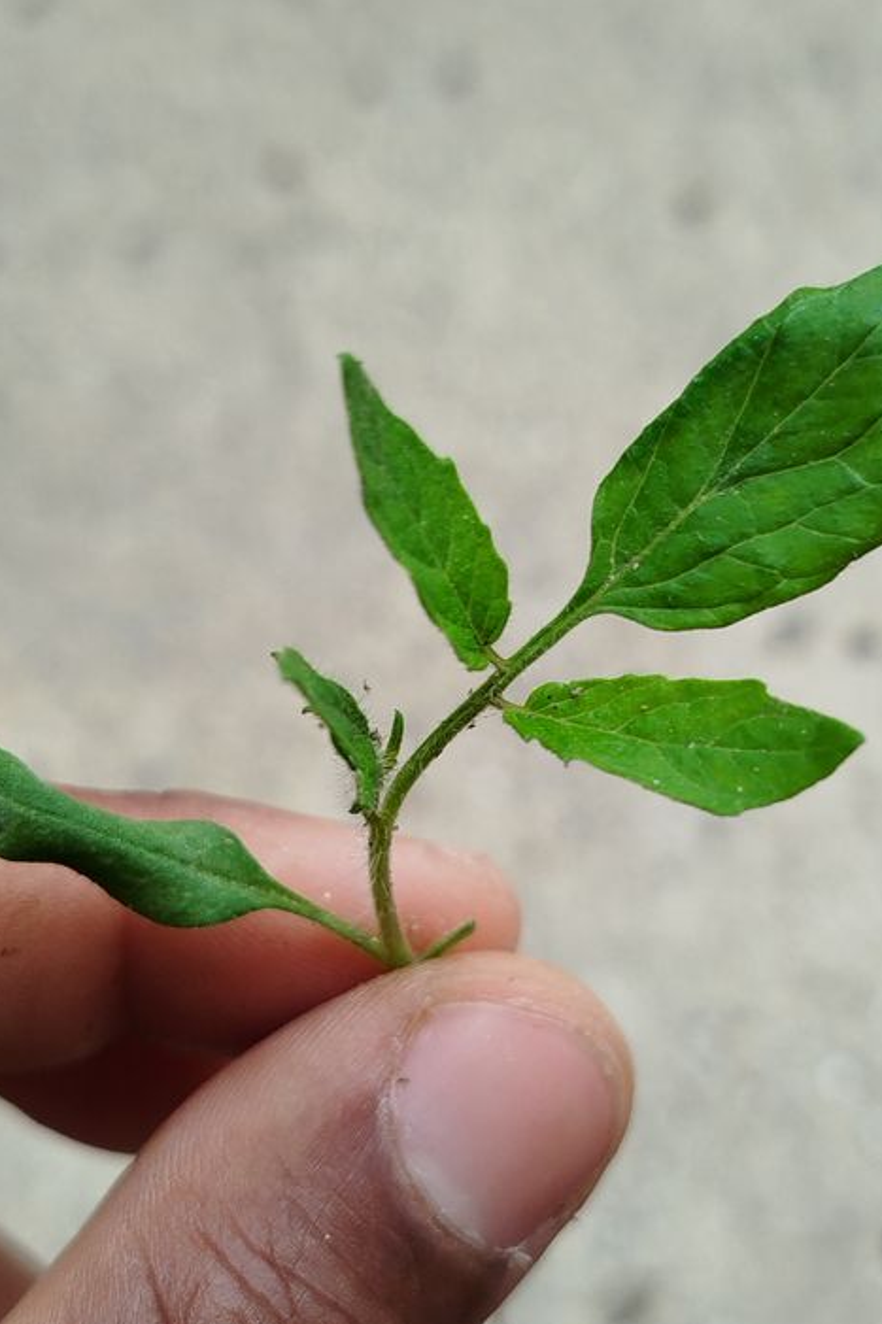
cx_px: 434
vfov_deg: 35.1
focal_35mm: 57
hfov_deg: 23.8
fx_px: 2096
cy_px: 627
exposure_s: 1/120
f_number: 1.7
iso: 64
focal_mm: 5.31
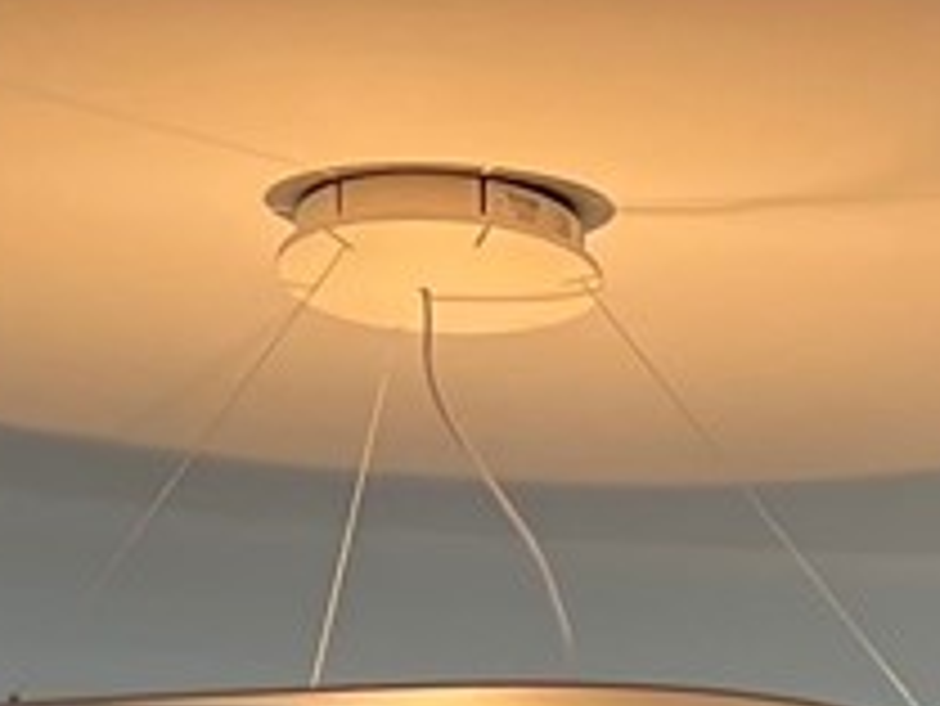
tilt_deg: -11.9
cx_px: 1156
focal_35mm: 199
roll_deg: +1.4
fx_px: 5407
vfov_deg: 6.3
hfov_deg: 9.8
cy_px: 2640
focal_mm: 5.7
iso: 50
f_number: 1.5
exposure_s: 1/120
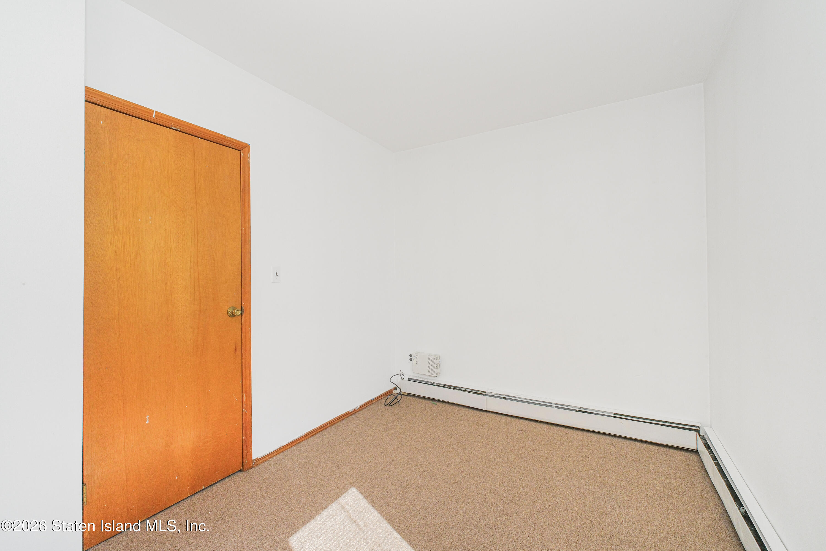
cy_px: 276
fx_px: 344
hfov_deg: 100.4
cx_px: 413
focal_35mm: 15
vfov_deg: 77.3
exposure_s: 1/200
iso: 1000
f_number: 7.1
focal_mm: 10
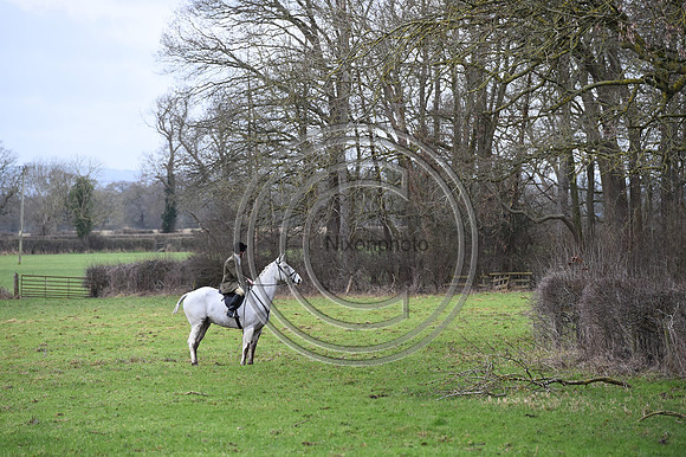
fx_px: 3809
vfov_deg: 6.9
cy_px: 228
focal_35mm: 200
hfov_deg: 10.3
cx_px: 343
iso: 2200
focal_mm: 200
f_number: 5.6
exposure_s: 1/1250
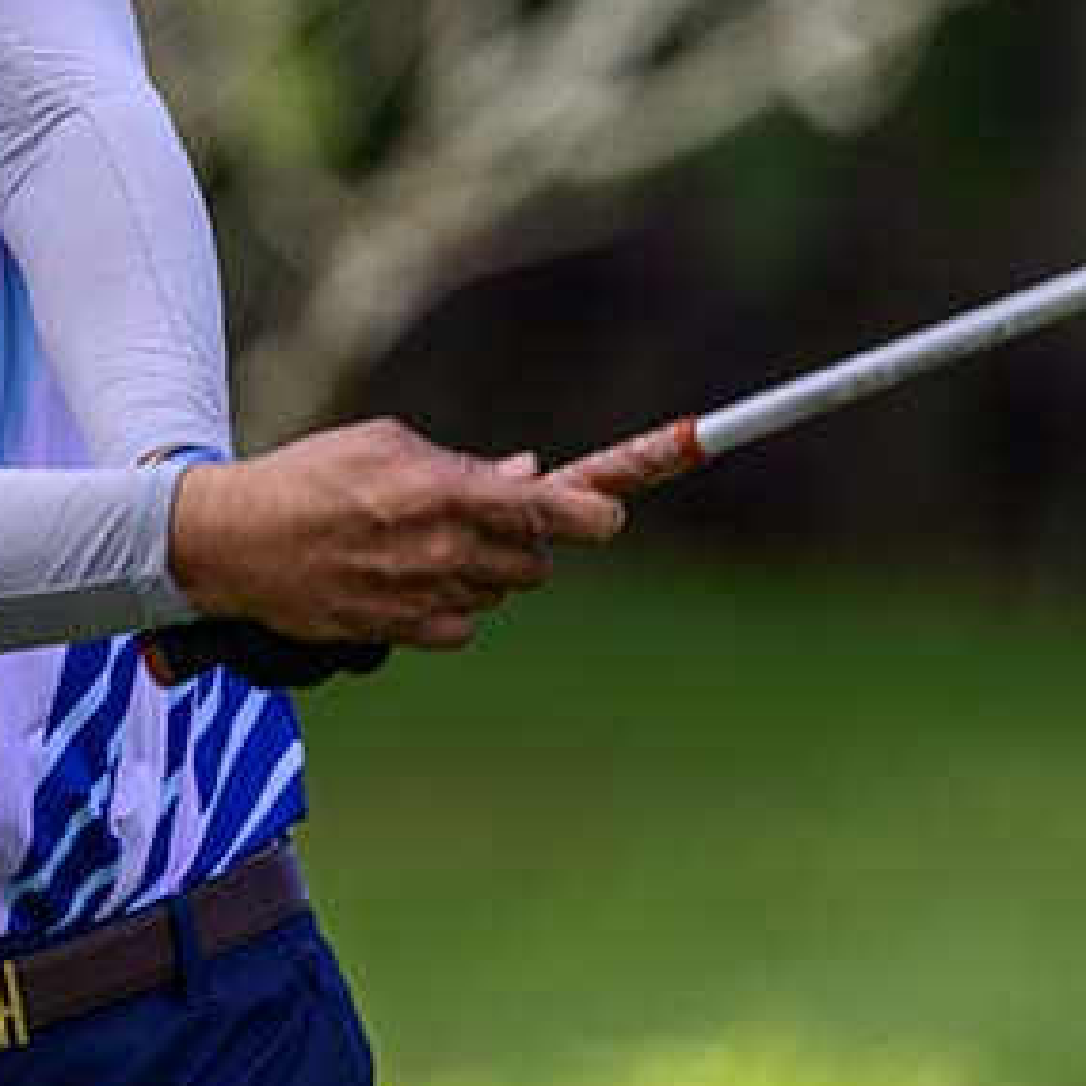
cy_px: -15
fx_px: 18776
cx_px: -118
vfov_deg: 3.3
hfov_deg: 3.3
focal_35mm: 529
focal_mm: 185
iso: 140
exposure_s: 1/1600
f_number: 2.8
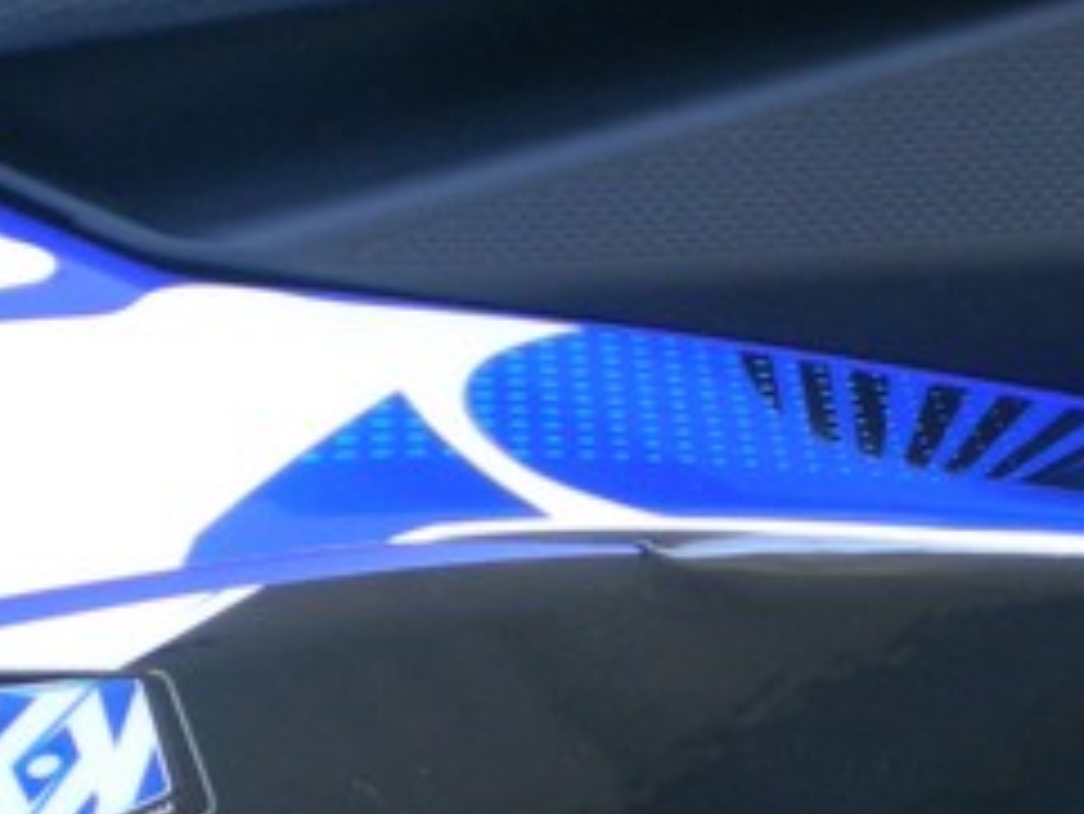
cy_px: 769
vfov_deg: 12.6
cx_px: 666
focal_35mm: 117
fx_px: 3666
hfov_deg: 16.8
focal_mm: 7.4
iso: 193
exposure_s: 1/51.8
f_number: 3.5
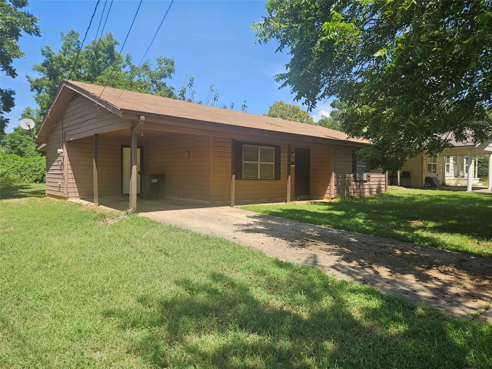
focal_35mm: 23
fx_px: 327
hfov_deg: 73.9
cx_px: 246
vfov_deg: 58.9
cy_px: 184
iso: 25
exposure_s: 1/1047
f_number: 1.8
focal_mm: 5.4
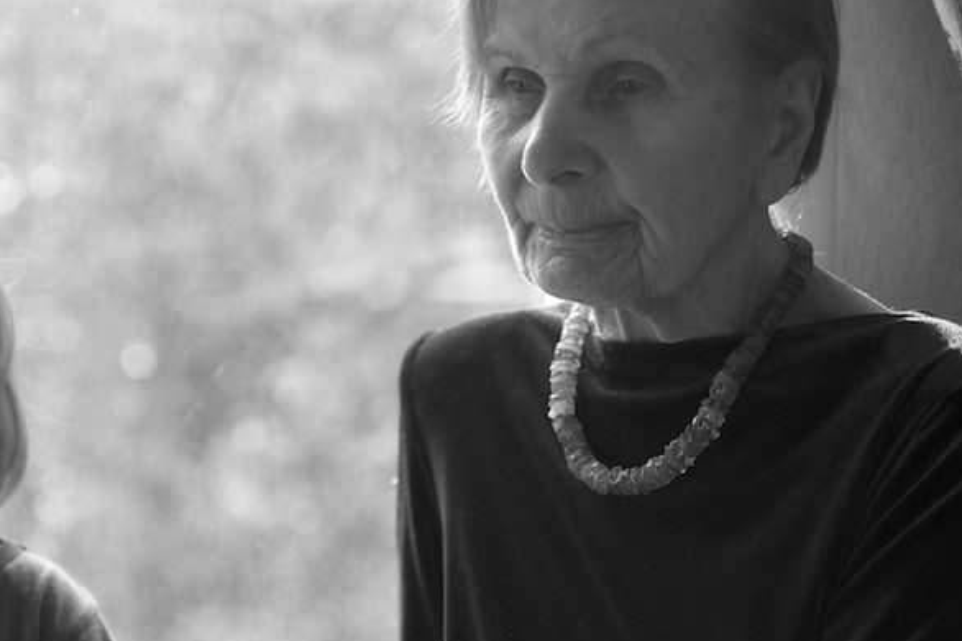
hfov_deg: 23.6
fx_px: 2297
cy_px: 356
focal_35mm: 86
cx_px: 358
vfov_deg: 15.9
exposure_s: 1/250
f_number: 3.2
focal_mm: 56
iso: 400
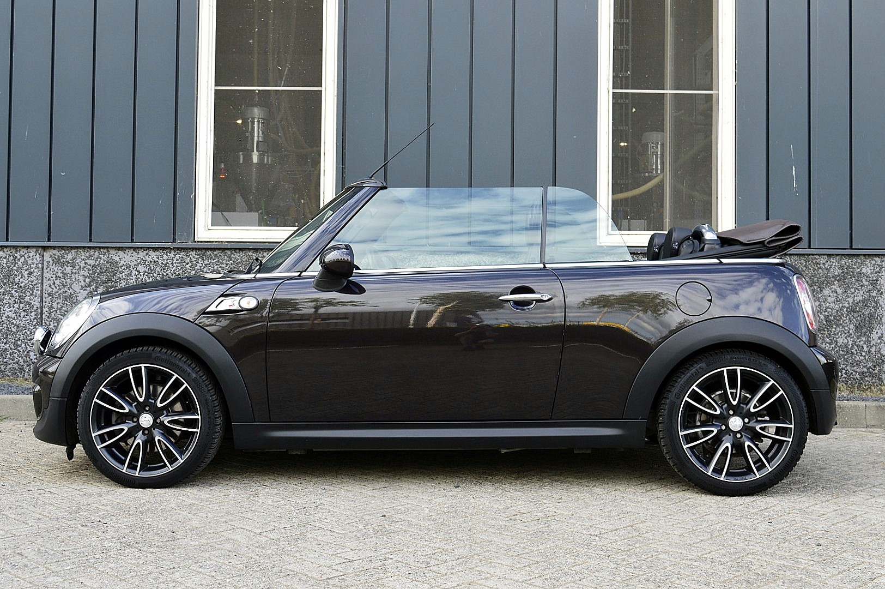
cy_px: 294
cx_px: 442
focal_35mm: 44
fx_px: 1068
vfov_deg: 30.8
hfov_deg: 45.0
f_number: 9
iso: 400
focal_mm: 29
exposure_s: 1/125
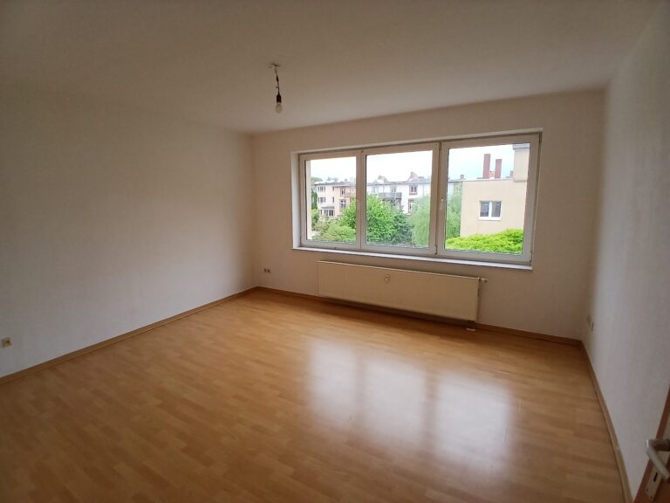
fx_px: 329
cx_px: 335
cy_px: 252
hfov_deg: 91.0
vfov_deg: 74.7
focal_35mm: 17
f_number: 2.2
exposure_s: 1/120
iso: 50
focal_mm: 1.4
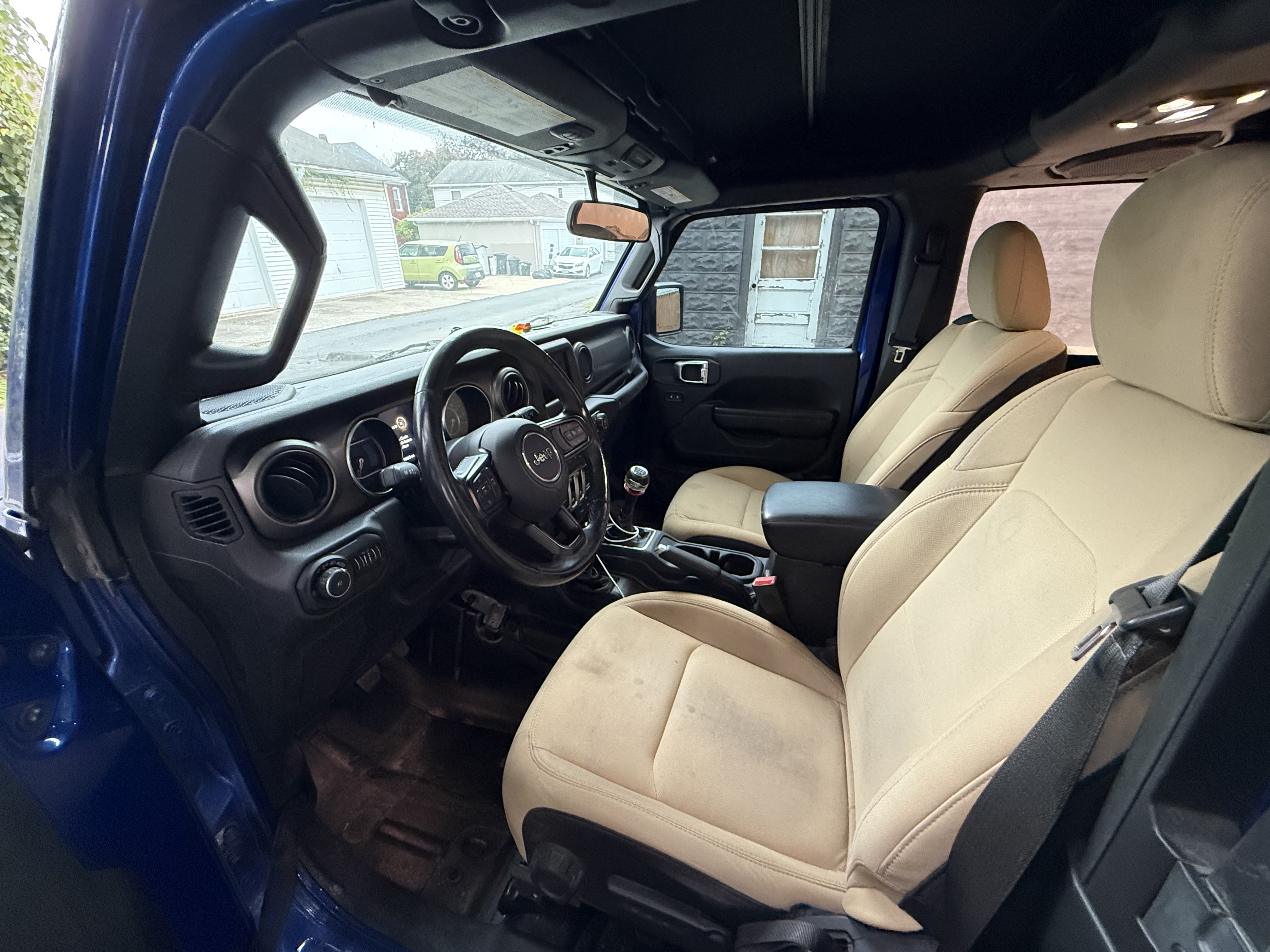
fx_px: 514
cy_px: 476
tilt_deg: -25.8
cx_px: 635
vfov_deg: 85.7
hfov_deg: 102.1
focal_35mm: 14
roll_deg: +0.4
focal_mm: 2.22
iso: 500
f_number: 2.2
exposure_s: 1/60
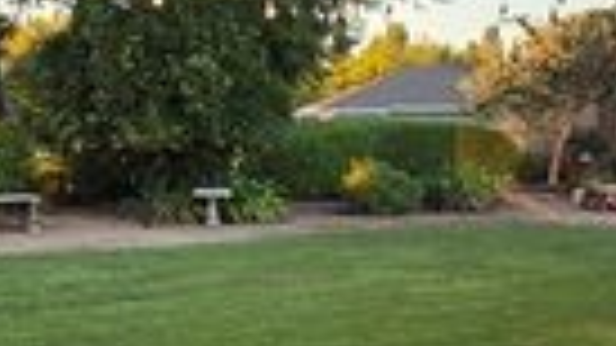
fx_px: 1078
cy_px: 157
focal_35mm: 66
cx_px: 117
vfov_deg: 18.2
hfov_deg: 31.0
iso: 100
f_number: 2.2
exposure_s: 1/314
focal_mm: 2.2
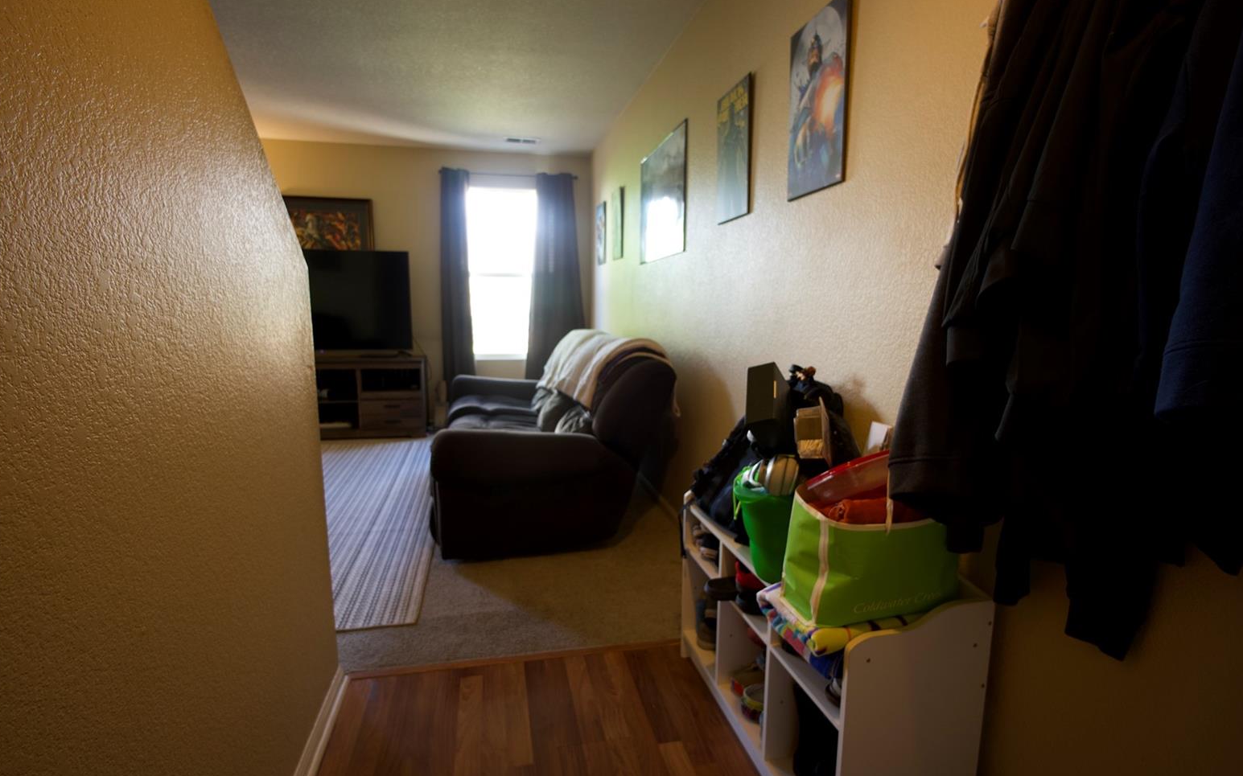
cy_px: 410
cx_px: 632
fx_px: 644
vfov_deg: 62.2
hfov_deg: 88.0
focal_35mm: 19
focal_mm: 12
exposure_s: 1/8
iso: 125
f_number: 3.5
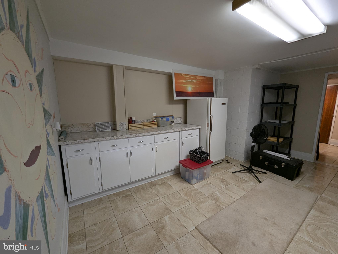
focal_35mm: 13
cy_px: 127
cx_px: 169
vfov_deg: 90.1
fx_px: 127
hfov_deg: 106.1
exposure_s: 1/40
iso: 107
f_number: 2.2
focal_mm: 1.95
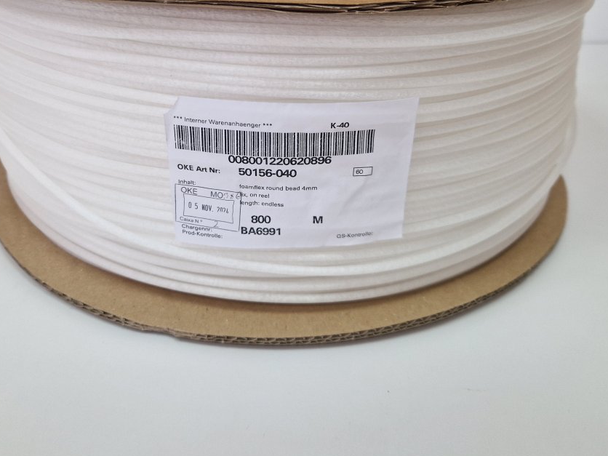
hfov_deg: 55.3
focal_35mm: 33
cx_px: 274
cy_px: 141
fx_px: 580
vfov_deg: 42.2
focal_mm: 5.4
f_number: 1.8
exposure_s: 1/100
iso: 80
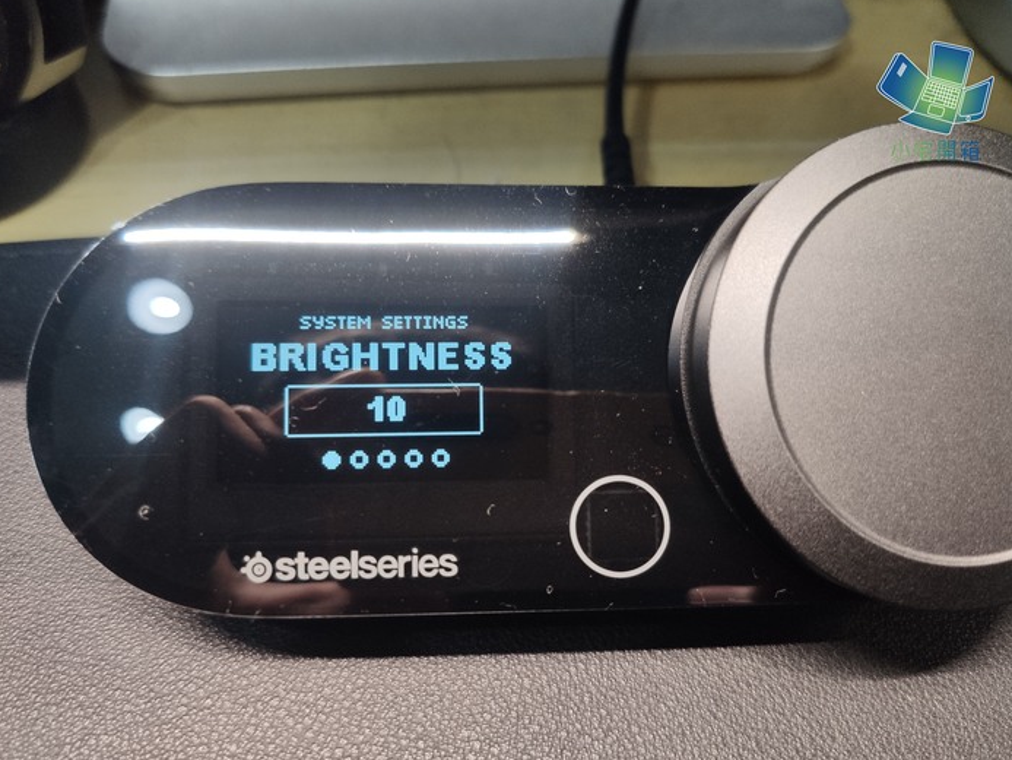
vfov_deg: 51.4
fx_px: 789
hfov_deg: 65.3
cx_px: 511
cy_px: 387
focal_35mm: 27
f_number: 1.75
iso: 493
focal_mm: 4.75
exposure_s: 1/60
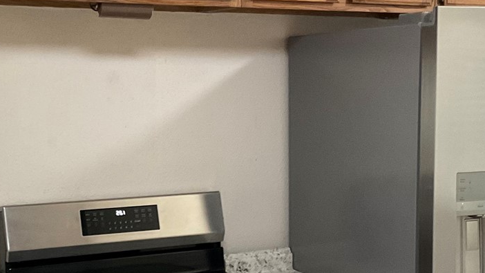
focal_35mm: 72
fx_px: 926
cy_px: 203
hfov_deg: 29.3
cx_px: 222
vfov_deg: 16.7
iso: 200
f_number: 1.8
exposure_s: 1/60
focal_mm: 3
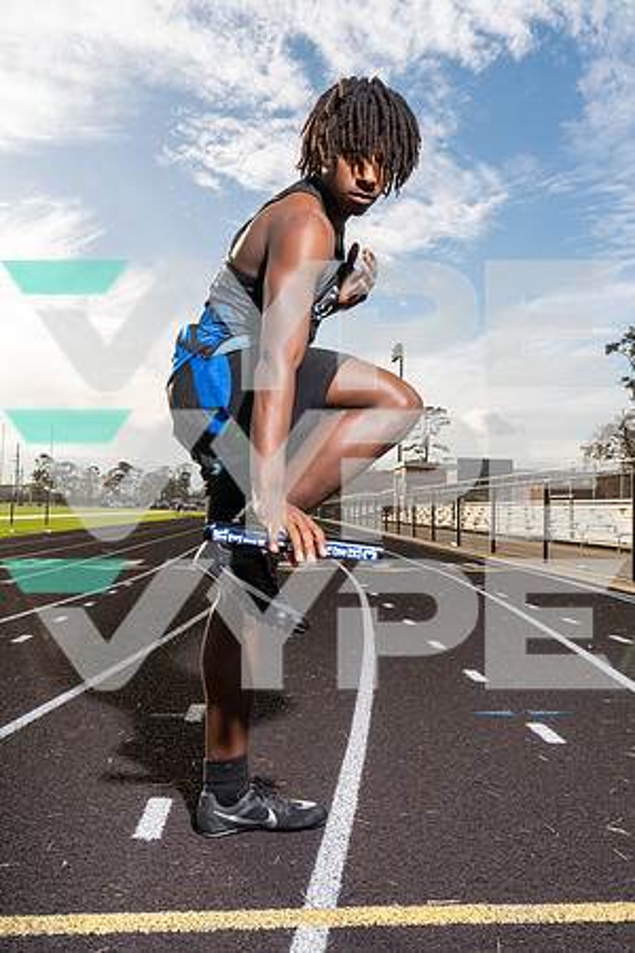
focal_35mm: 28
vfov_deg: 65.5
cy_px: 476
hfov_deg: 46.4
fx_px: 741
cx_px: 318
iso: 160
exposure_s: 1/250
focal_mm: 28
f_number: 10
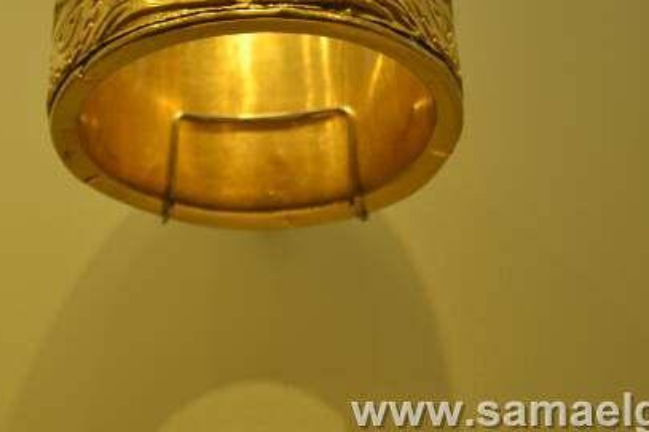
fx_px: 2919
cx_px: 231
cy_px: 15
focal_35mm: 162
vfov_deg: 8.4
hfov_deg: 12.7
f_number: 5.6
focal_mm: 55
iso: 100
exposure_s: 1/15
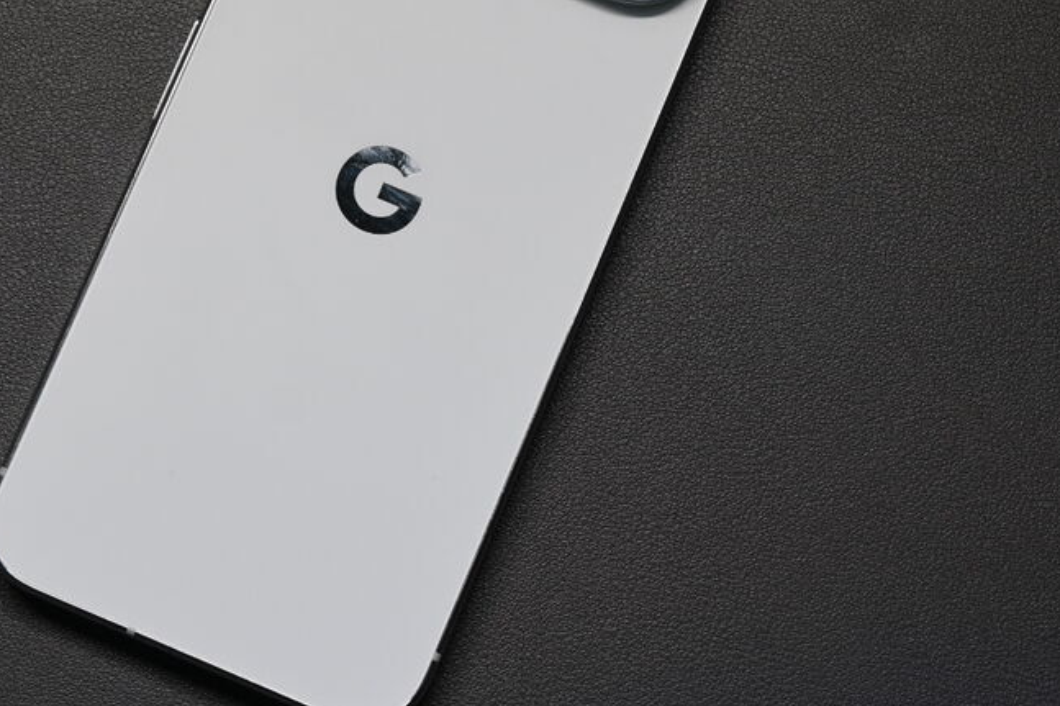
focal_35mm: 90
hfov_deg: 22.4
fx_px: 2663
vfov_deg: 15.1
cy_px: 199
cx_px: 377
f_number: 6.3
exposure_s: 1/50
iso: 220
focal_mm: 30.5
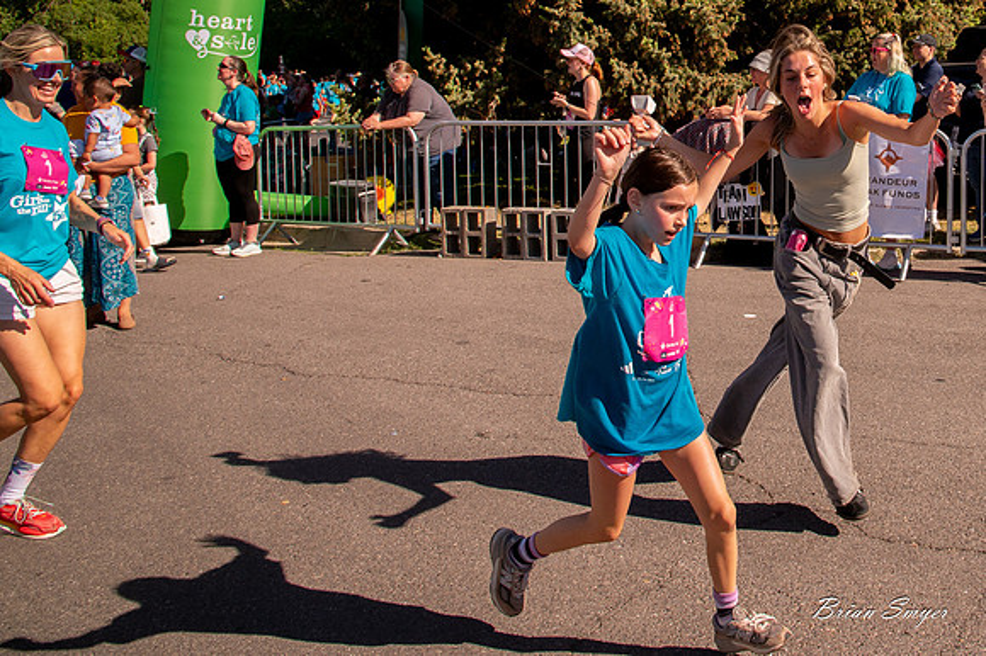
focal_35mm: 40
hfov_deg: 44.9
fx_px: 1107
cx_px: 828
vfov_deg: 32.0
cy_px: 120
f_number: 11
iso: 800
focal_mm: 24
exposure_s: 1/1250
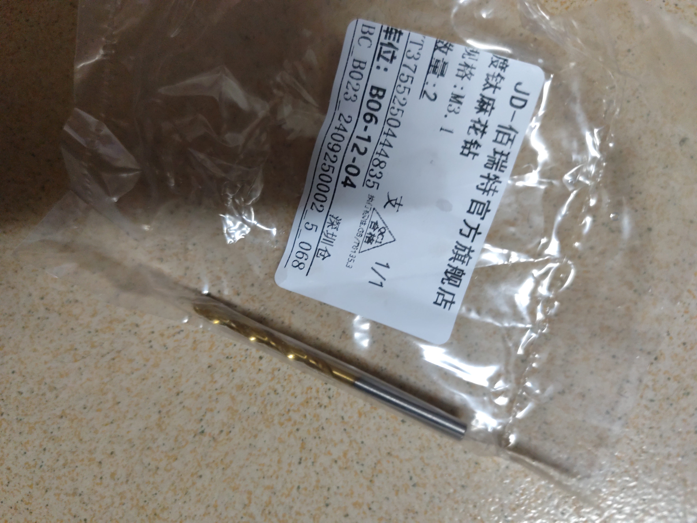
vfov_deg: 58.9
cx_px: 348
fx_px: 463
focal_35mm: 23
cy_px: 262
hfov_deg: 73.9
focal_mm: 6.14
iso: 1600
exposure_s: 1/25
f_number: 1.65
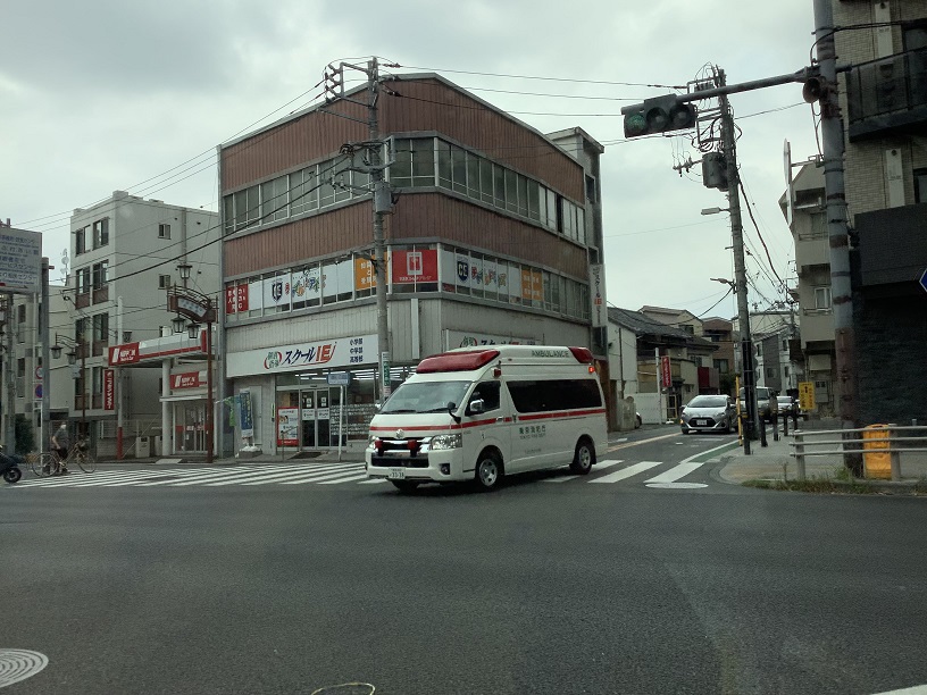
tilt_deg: +0.6
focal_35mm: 31
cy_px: 348
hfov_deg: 58.4
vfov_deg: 45.4
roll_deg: +0.9
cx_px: 464
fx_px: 830
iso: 25
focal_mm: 3.3
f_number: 2.4
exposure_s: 1/762
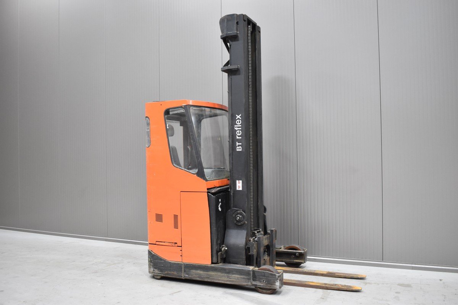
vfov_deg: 40.0
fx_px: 420
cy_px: 152
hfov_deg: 57.2
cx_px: 229
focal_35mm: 33
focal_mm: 22
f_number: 4.5
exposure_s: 1/30
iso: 1250
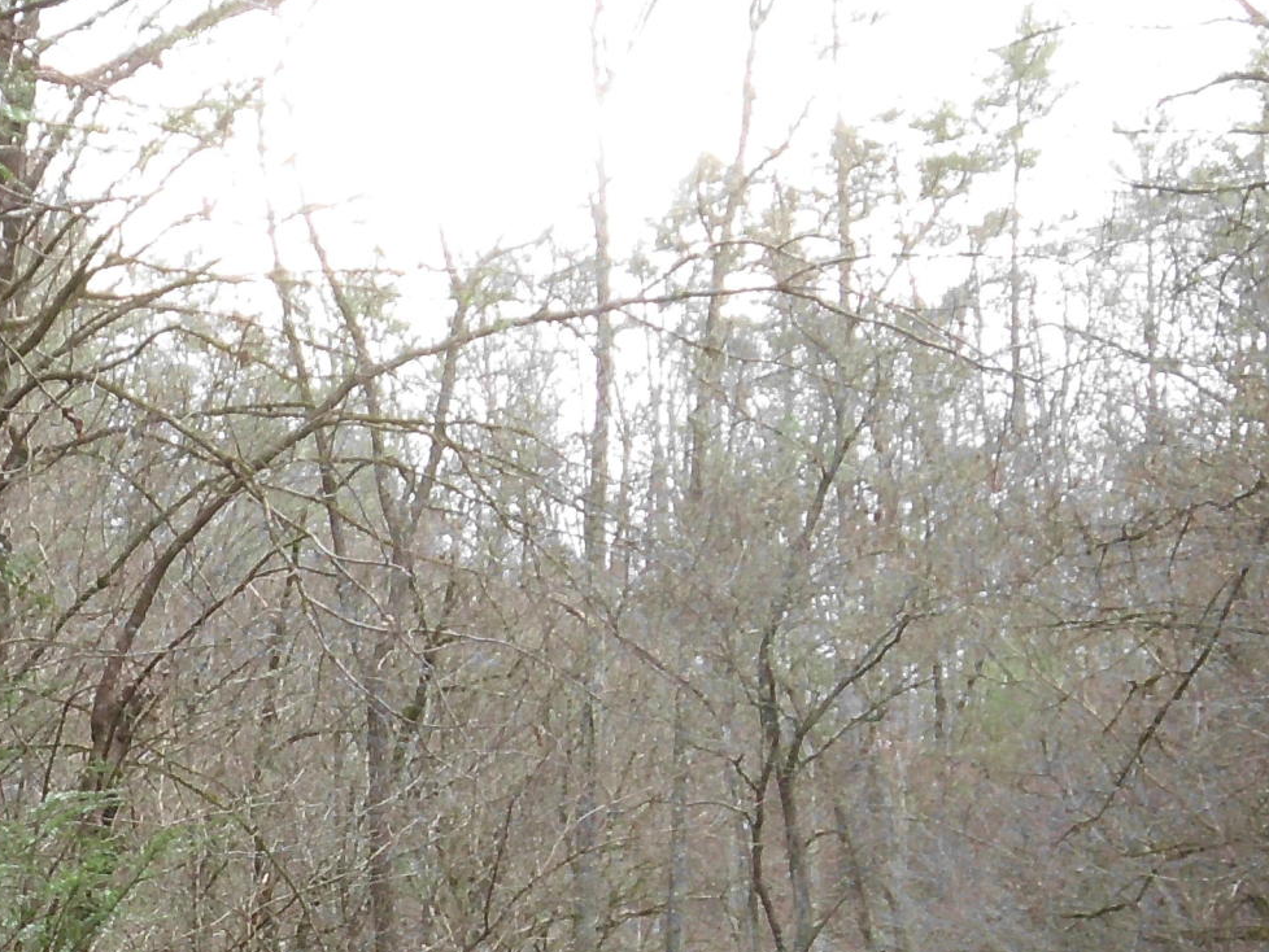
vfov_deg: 10.6
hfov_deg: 14.0
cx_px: -147
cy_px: 1101
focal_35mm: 138
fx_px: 5060
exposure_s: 1/79
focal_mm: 8.08
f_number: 3.6
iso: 100
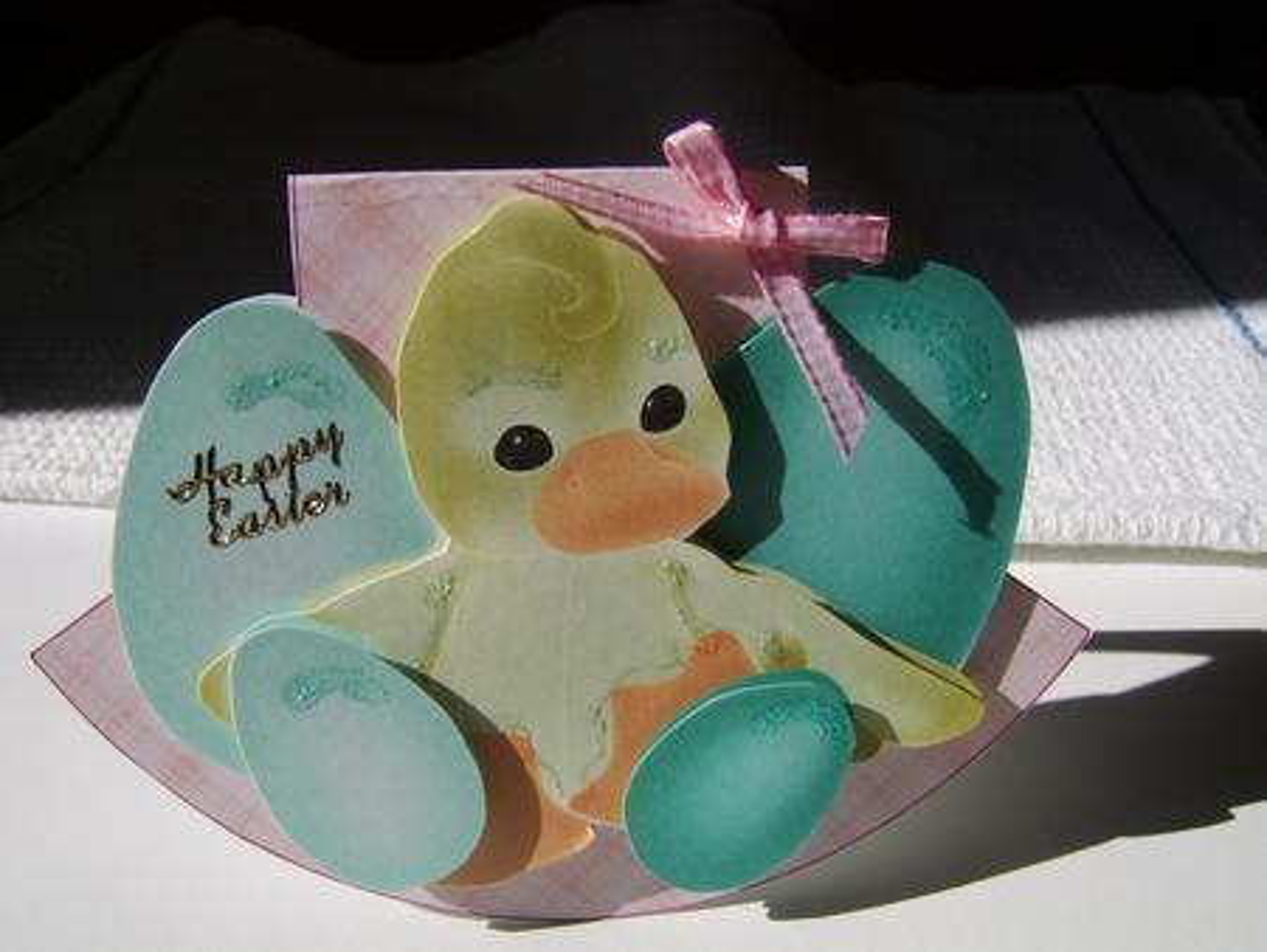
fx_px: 1135
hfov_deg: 58.3
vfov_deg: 45.5
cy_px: 476
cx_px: 634
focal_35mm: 31
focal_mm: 8.13
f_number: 6.7
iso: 71
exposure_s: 1/420
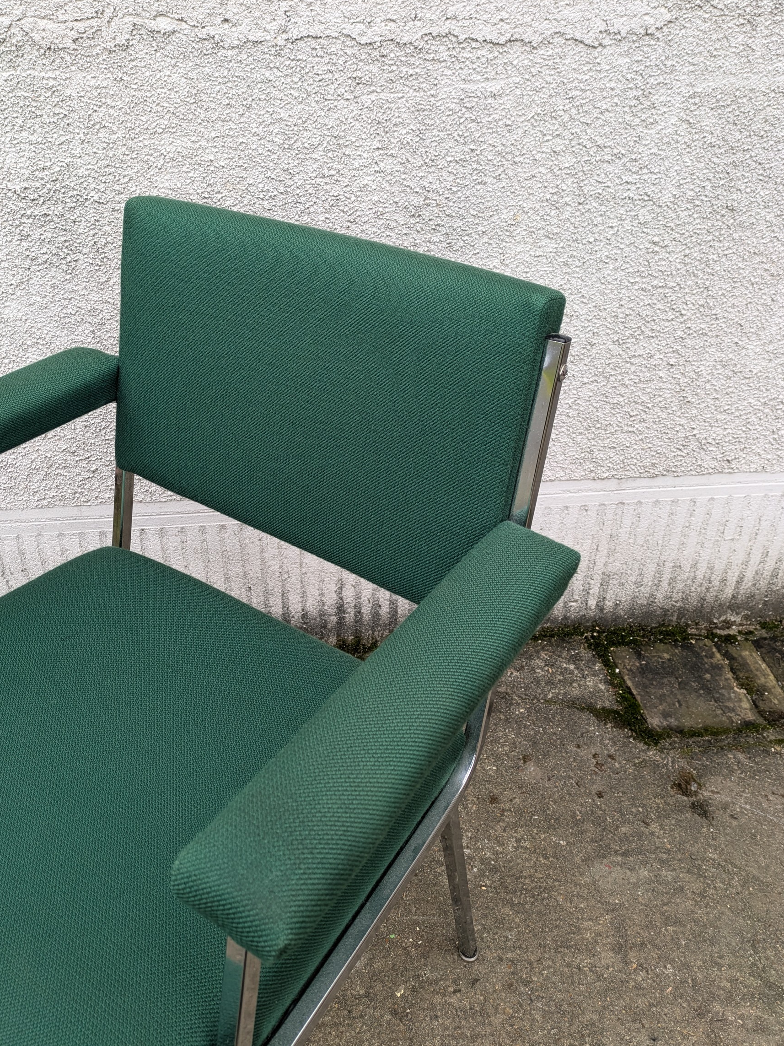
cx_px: 362
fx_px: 846
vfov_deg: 63.4
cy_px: 509
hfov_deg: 49.7
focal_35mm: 28
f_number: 1.89
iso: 70
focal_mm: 5.43
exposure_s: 1/100
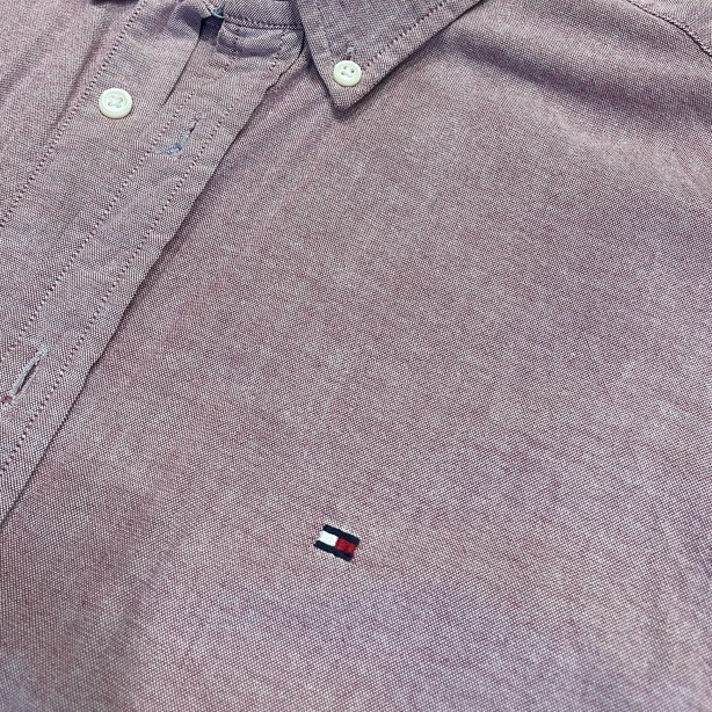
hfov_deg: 46.0
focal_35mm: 36
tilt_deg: -59.0
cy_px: 146
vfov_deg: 43.9
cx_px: 328
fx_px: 838
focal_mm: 5.1
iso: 100
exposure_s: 1/50
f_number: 1.6
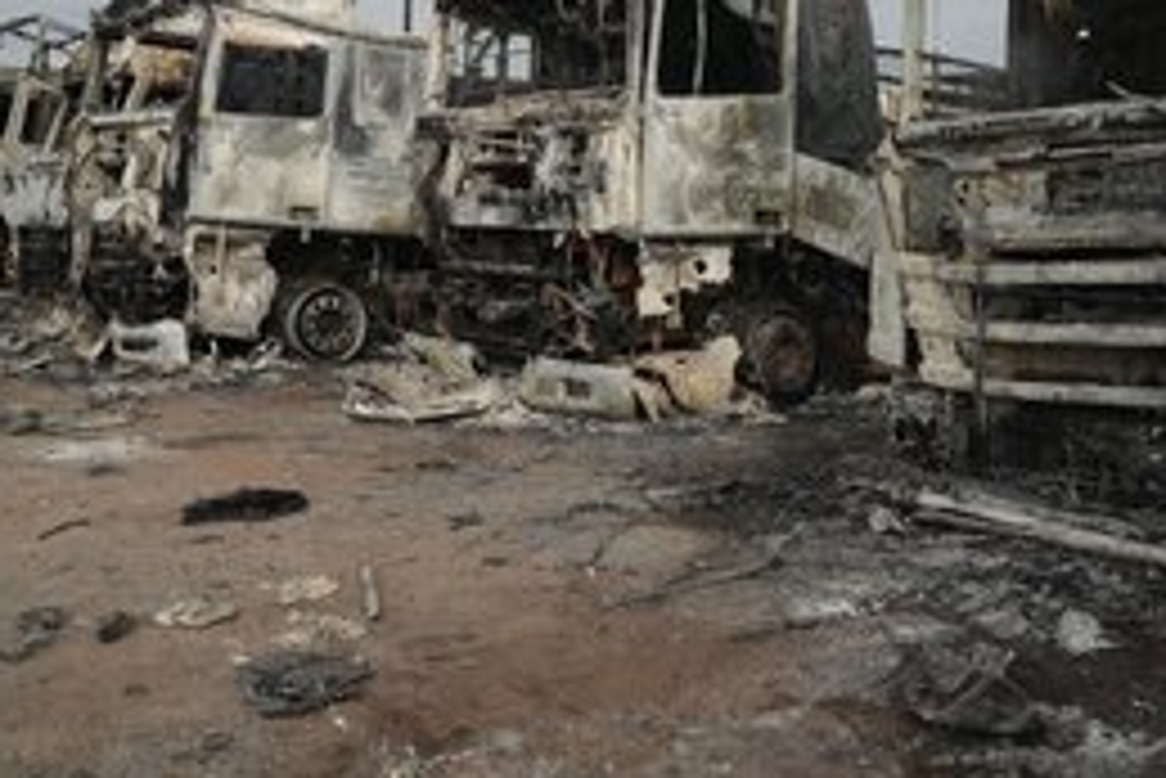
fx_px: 1199
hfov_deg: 50.9
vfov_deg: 35.5
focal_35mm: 37
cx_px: 774
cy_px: 236
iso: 100
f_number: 5
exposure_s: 1/100
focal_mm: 24
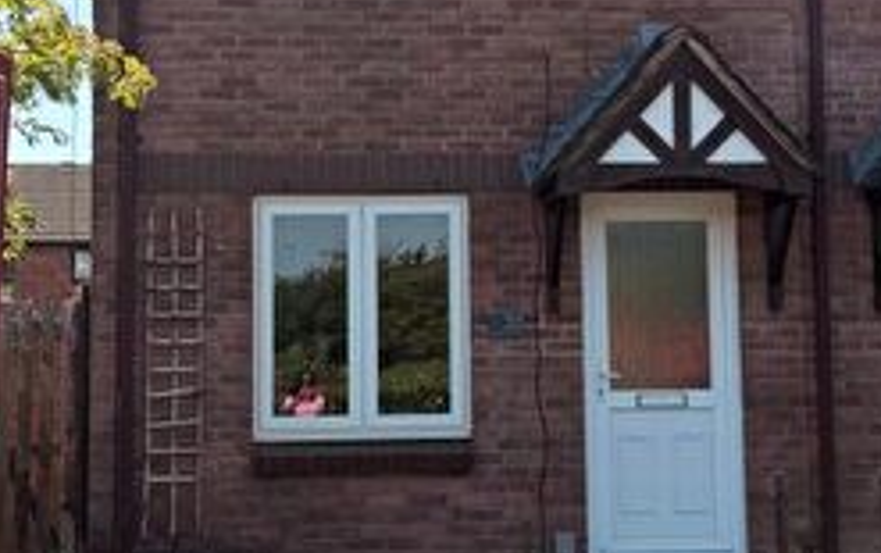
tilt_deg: +5.3
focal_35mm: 72
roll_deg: +1.2
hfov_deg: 28.6
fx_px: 1731
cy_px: 202
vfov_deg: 18.1
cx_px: 439
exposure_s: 1/3425
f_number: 1.78
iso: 100
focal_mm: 6.76
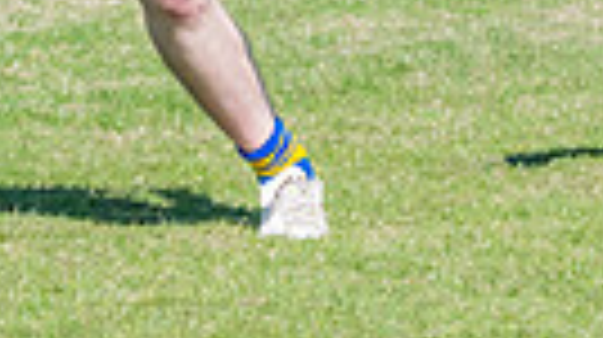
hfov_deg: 2.3
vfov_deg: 1.3
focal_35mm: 926
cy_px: -399
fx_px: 14788
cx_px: -374
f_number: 8
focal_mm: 150
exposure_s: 1/1600
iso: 800
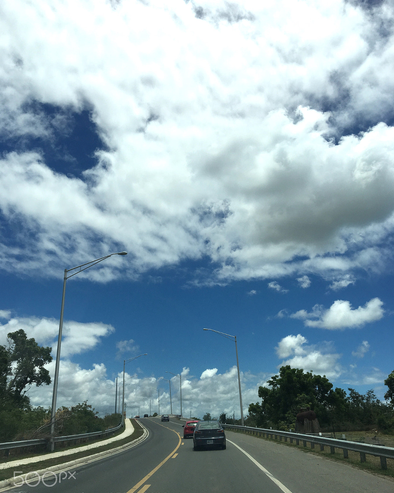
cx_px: 194
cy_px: 253
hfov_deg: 47.1
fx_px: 452
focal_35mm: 31
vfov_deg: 57.2
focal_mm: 4.15
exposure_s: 1/4808
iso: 25
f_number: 2.2
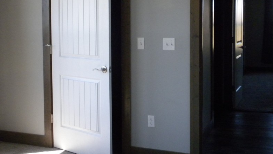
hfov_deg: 39.2
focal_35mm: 53
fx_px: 384
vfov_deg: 22.5
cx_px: 139
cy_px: 43
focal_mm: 6.6
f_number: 3.5
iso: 400
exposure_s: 1/303
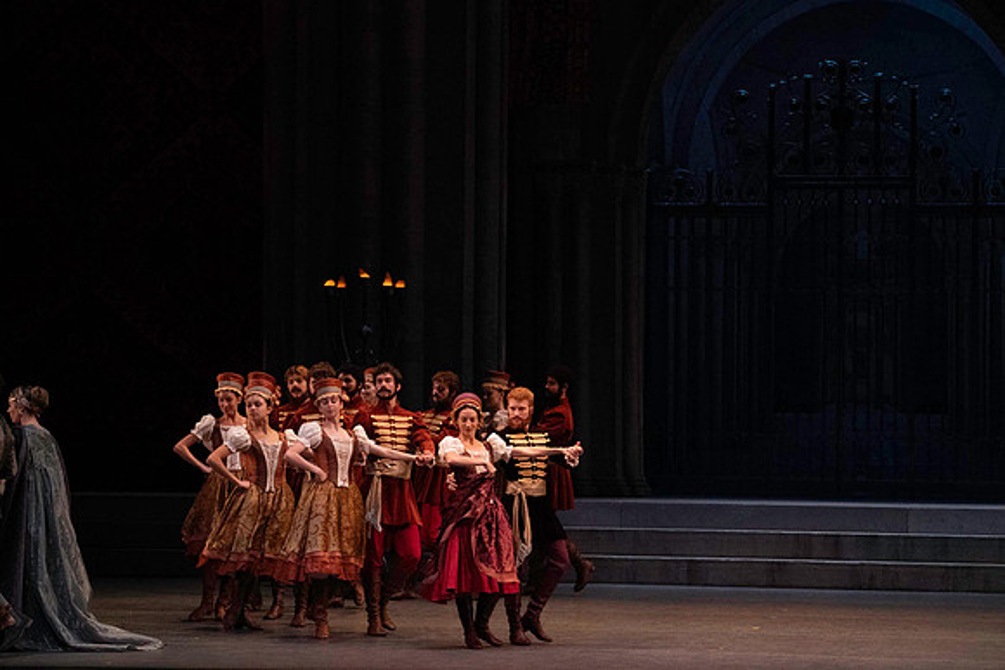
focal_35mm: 134
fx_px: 3742
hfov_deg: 15.3
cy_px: 335
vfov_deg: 10.2
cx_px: 502
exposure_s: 1/400
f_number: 7.1
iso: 12800
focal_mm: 134
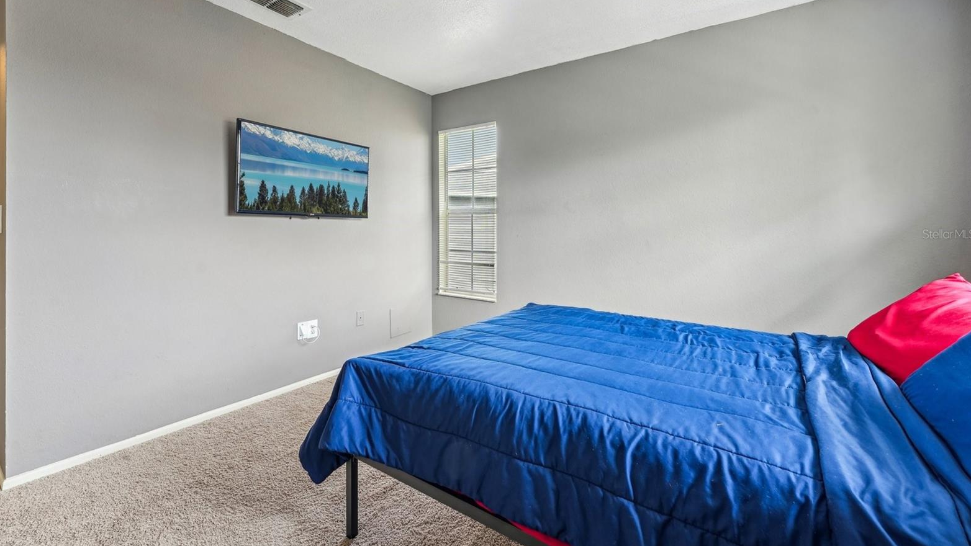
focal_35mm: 15
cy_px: 234
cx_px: 481
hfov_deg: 103.0
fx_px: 386
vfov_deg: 70.2
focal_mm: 14
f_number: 8
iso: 200
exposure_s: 1/13
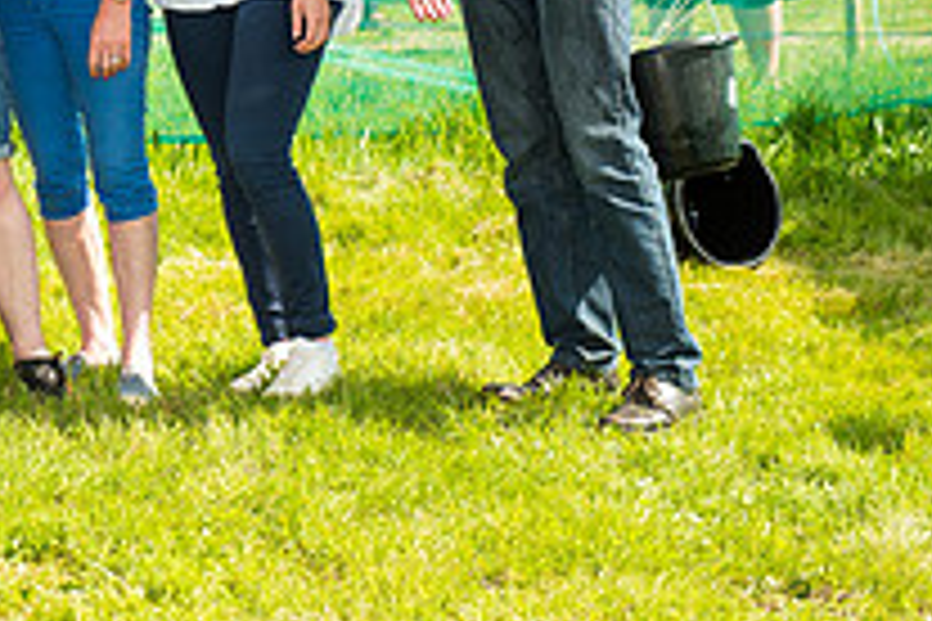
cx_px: -257
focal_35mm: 140
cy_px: -99
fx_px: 3624
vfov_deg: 9.7
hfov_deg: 14.1
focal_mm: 50
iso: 200
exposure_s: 1/640
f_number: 5
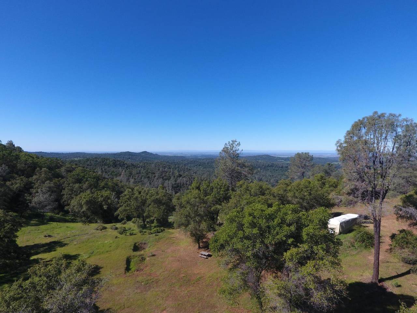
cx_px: 208
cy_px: 156
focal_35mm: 20
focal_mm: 3.61
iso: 100
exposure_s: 1/838
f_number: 2.8
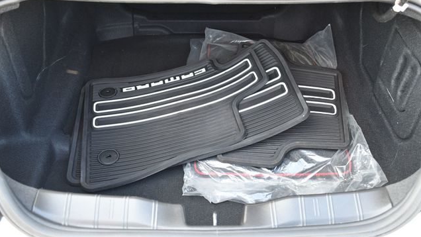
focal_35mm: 38
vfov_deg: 31.2
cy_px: 101
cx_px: 210
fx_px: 424
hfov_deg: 52.8
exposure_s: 1/160
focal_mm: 18
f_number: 3.5
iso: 800
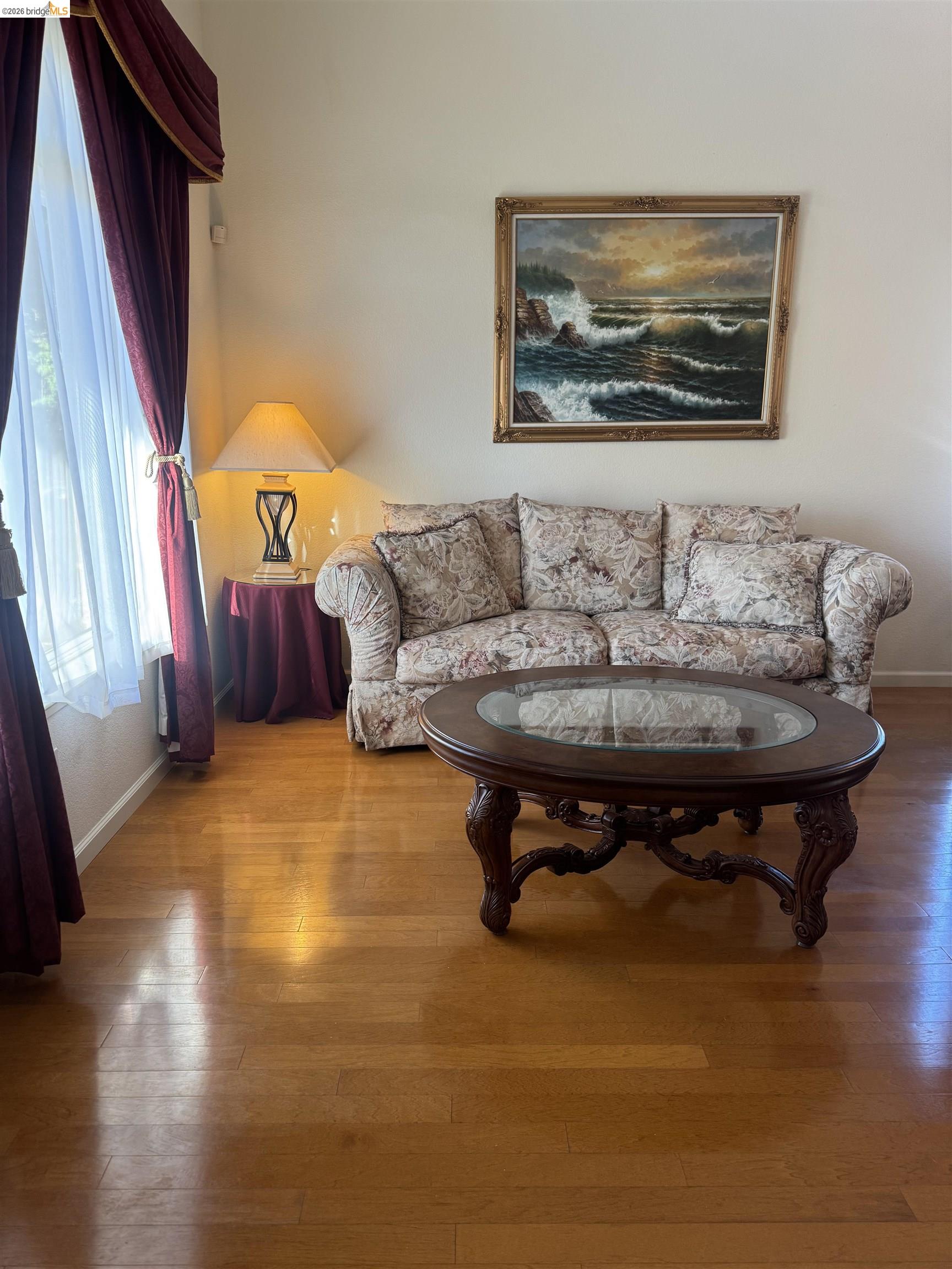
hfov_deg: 56.8
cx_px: 476
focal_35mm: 24
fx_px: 880
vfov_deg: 71.6
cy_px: 634
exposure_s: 1/60
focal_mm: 6.76
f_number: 1.78
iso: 125
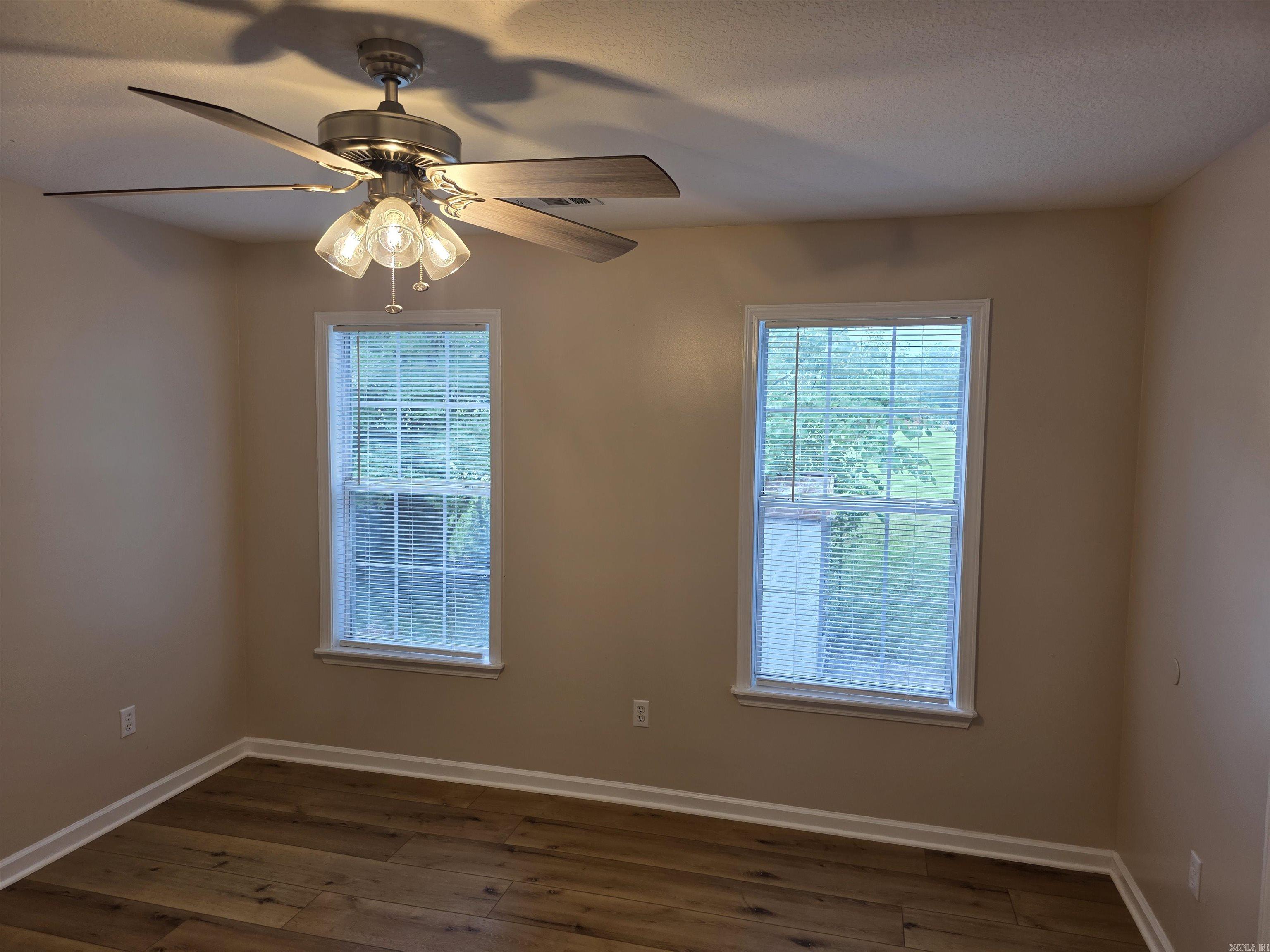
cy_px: 476
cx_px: 635
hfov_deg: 73.9
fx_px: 844
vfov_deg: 58.9
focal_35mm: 23
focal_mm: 6.3
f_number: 1.7
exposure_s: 1/120
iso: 64
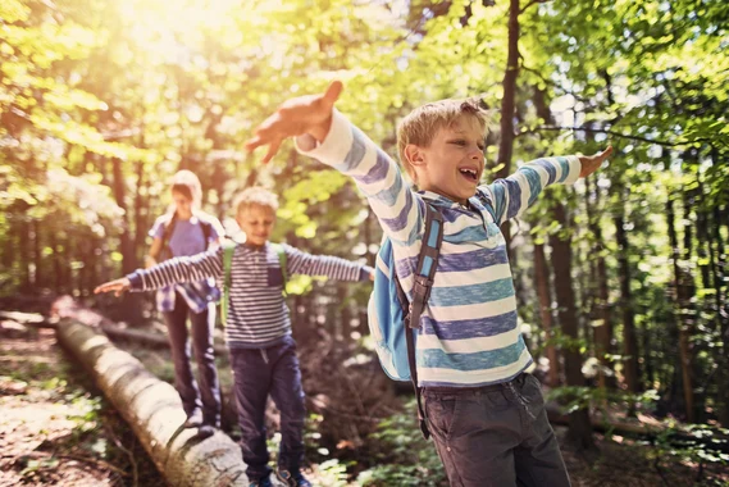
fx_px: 486
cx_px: 364
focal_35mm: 24
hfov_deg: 73.7
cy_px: 244
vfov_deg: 53.2
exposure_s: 1/400
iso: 160
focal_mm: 24
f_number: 1.4
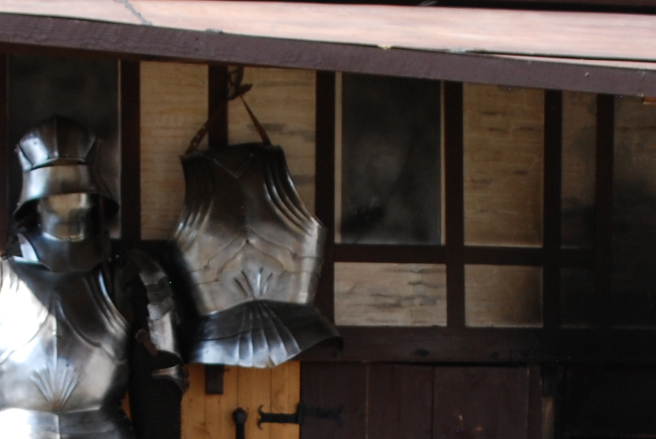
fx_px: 2336
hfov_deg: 16.0
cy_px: 400
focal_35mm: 128
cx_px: 338
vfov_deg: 10.7
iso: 200
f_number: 4.5
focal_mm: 21
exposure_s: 1/500
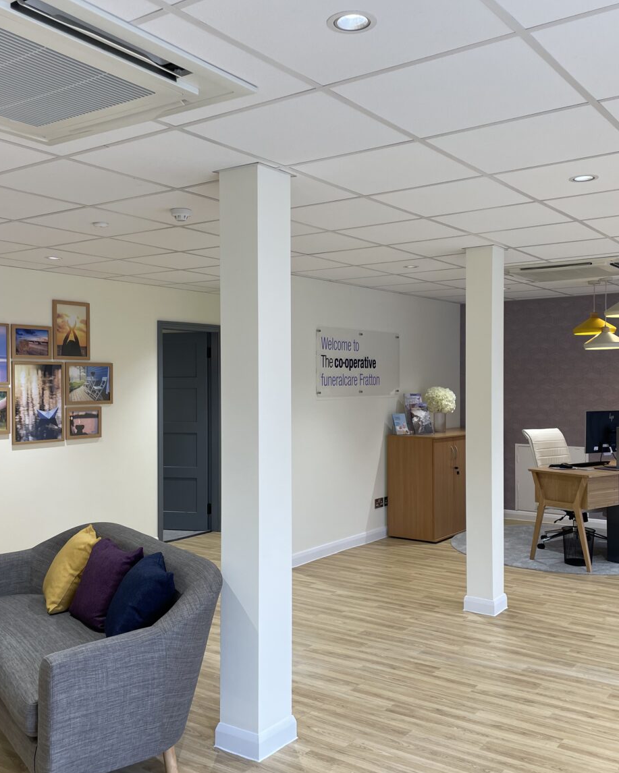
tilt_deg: -0.8
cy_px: 388
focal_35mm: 34
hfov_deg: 43.4
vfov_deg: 52.8
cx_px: 317
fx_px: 778
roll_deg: +0.3
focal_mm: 4.2
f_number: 1.6
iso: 32
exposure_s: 1/74
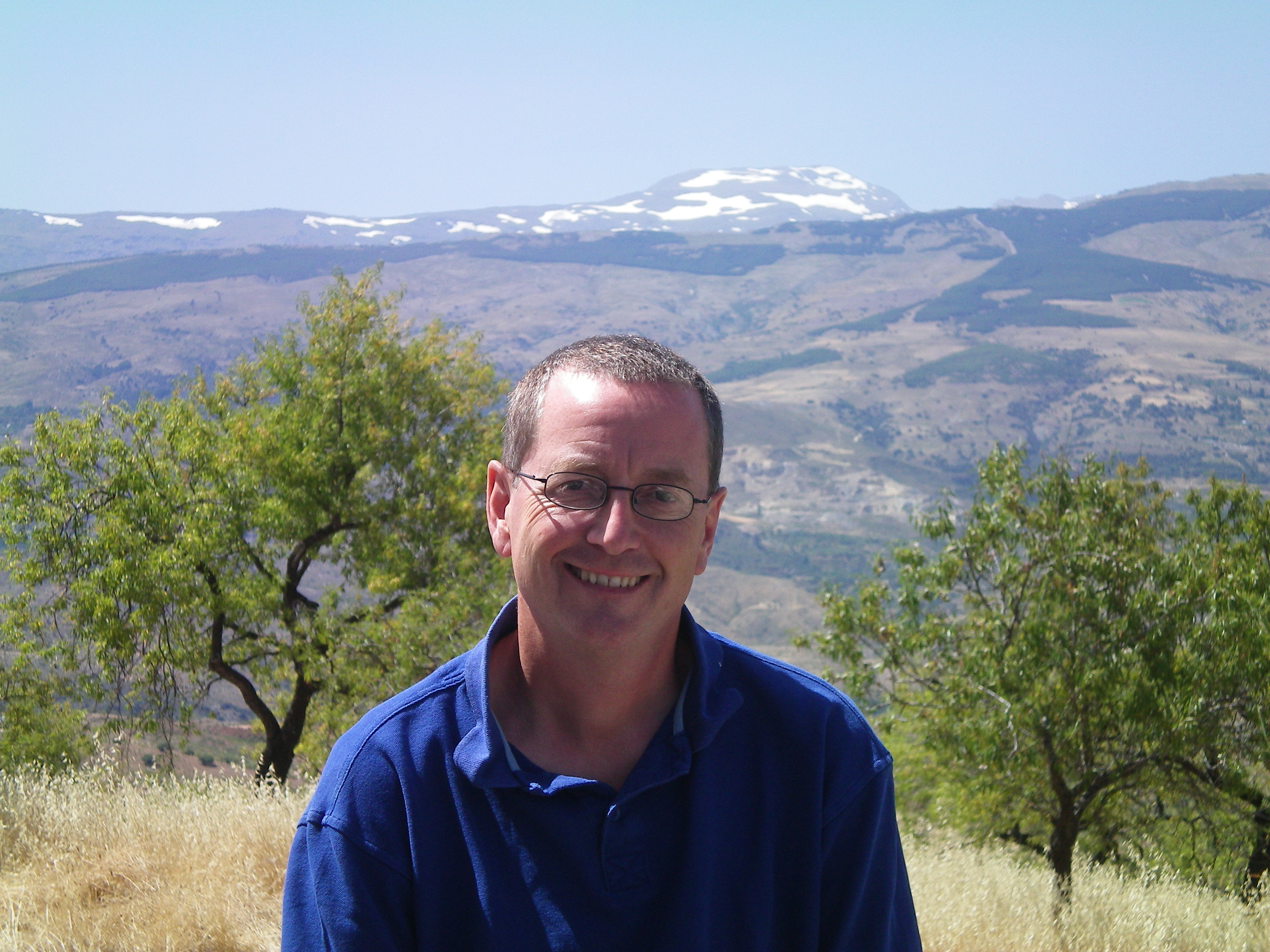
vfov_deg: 15.9
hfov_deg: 21.1
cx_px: 635
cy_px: 476
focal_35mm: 93
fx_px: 3412
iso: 64
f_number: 5.3
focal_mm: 15.3
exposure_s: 1/320
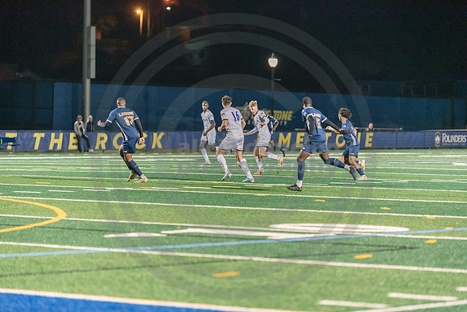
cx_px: 234
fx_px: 2335
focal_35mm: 180
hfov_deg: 11.4
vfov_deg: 7.6
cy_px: 156
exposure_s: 1/640
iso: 3200
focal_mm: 180
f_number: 2.8
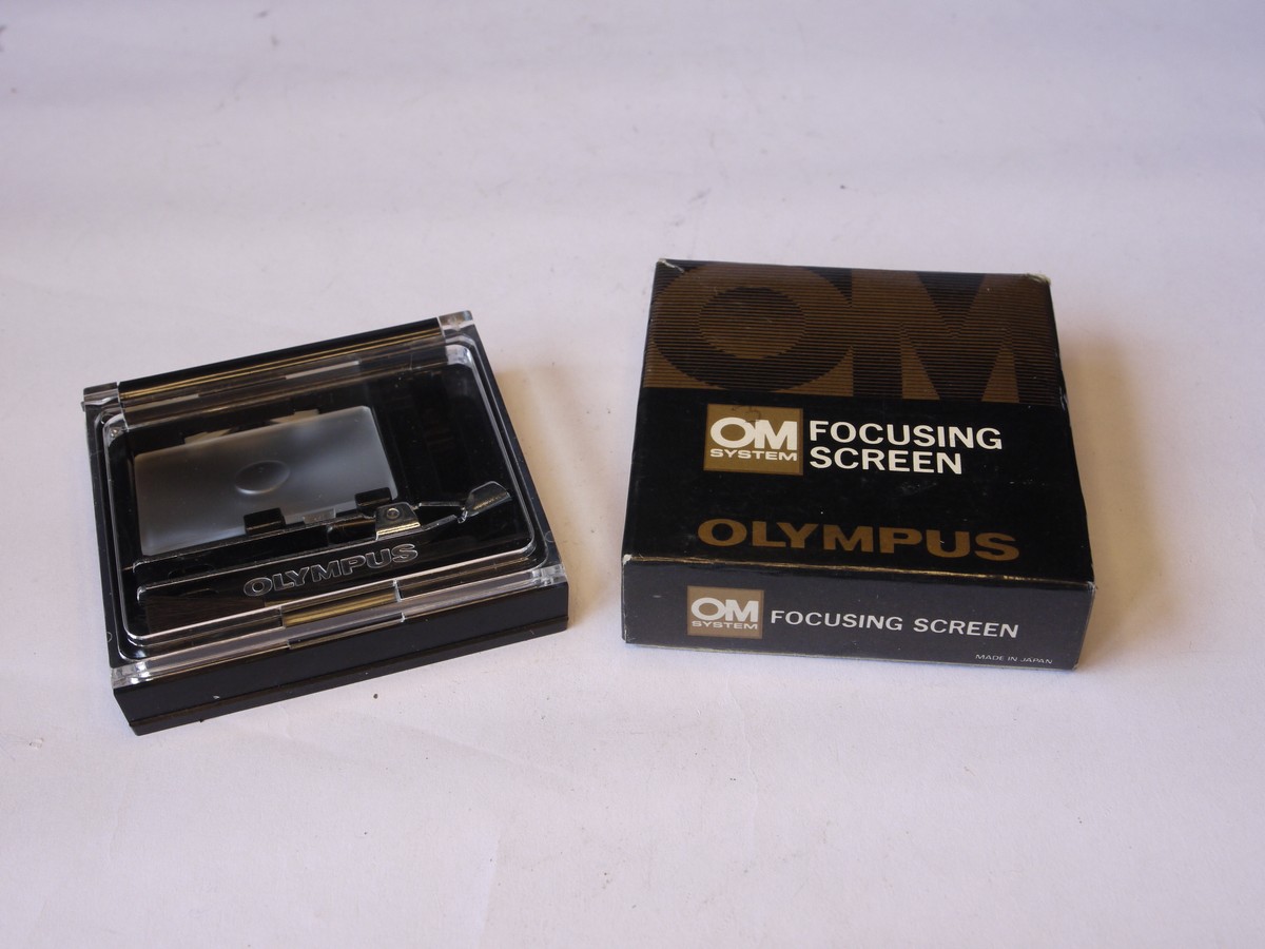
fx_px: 1681
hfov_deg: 41.2
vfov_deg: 31.5
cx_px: 632
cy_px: 474
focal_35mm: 46
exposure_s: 1/20
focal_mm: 23
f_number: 9
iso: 400
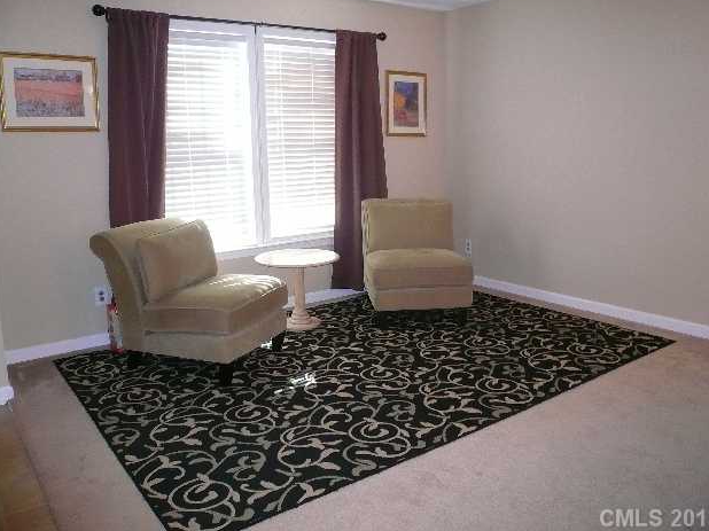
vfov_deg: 48.2
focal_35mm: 29
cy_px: 257
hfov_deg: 61.7
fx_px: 594
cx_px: 361
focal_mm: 4.6
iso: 250
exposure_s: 1/30
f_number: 2.8
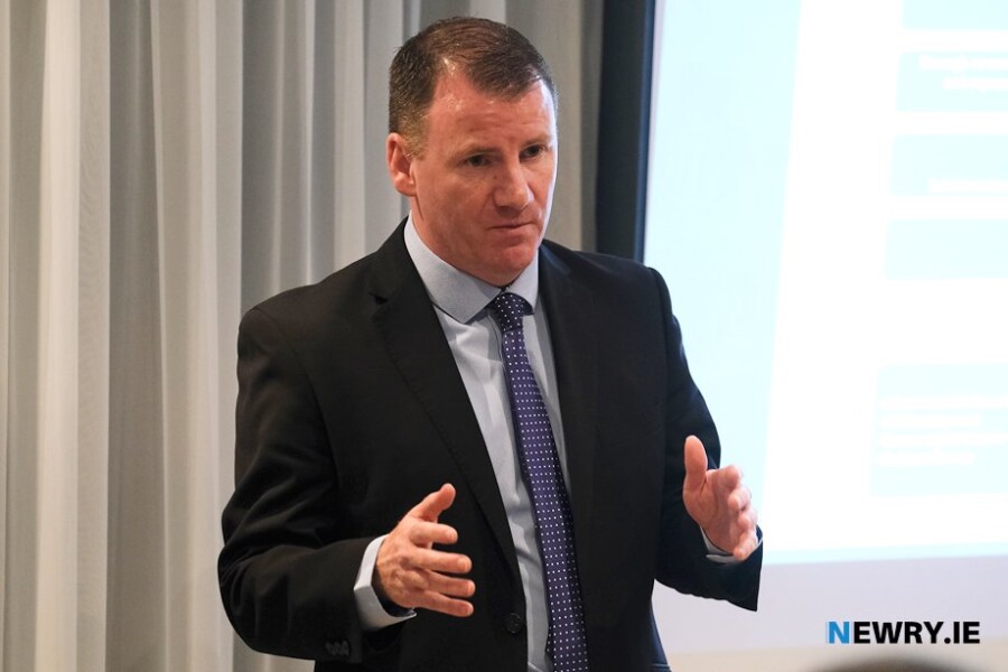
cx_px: 504
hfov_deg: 14.4
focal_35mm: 142
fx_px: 3976
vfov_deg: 9.7
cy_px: 336
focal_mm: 94.5
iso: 2000
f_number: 2.8
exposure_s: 1/125
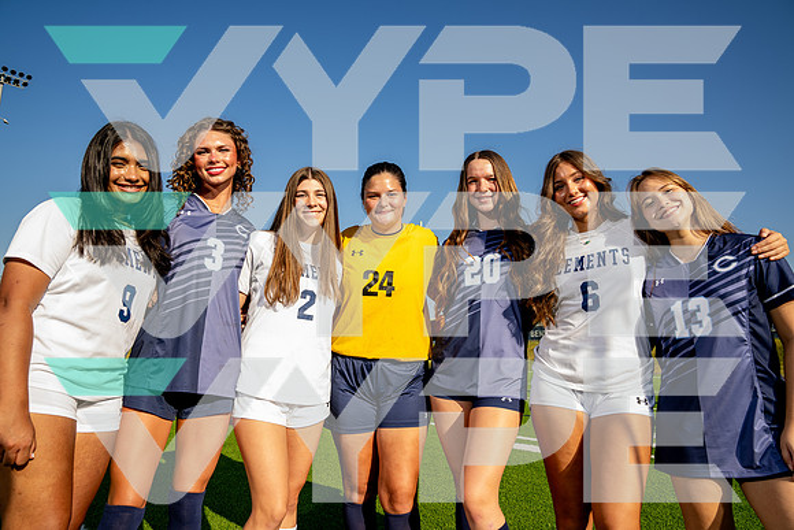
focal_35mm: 24
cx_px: 397
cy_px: 265
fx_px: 529
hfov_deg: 73.7
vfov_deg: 53.2
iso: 50
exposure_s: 1/125
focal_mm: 24
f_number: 7.1
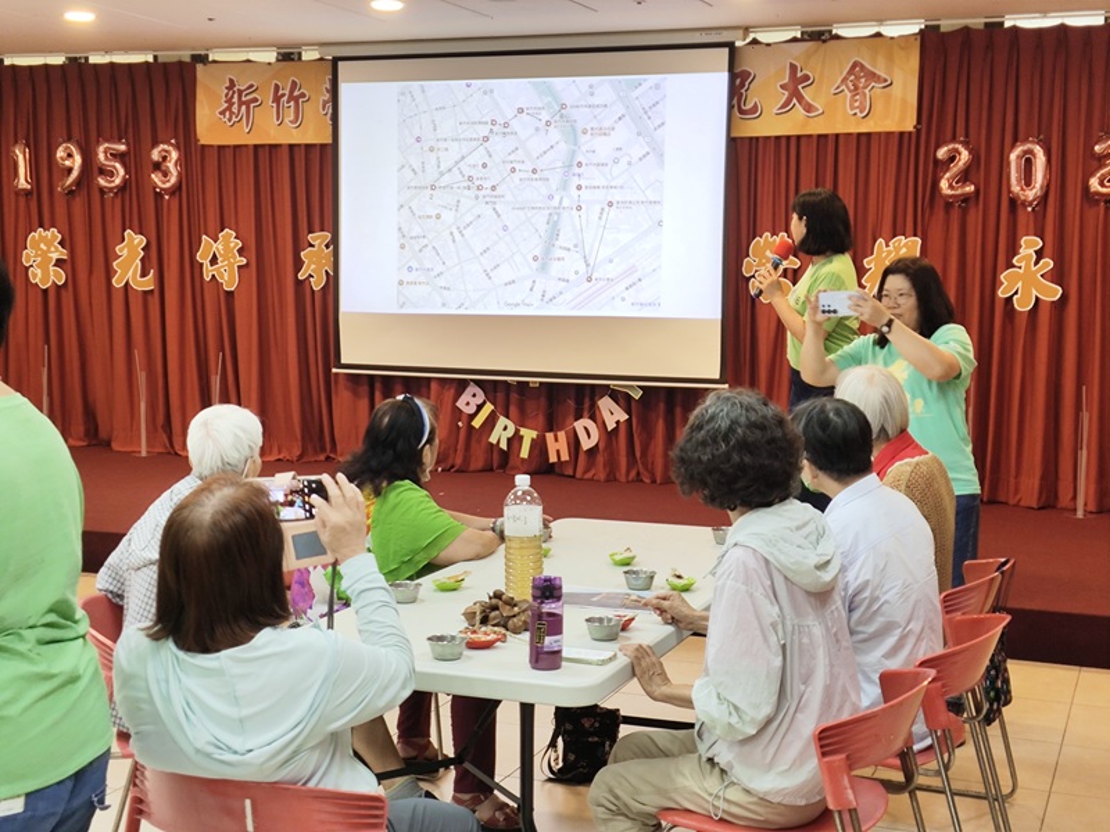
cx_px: 555
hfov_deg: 38.2
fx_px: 1603
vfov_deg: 29.1
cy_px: 416
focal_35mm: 50
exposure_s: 1/30
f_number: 1.79
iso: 121
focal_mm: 4.71
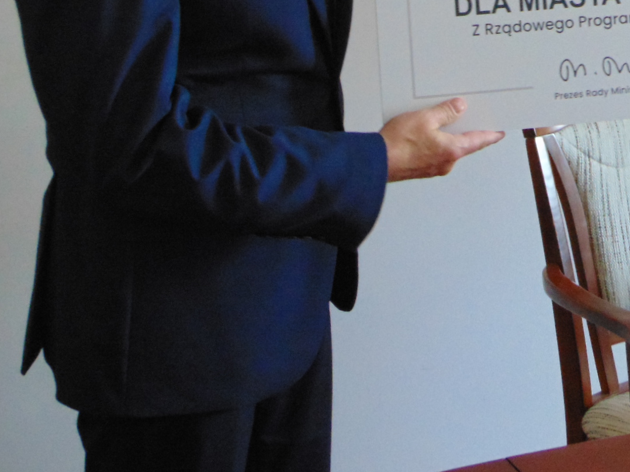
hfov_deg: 19.1
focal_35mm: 101
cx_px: 574
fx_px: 1838
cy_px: -91
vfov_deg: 14.2
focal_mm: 7.6
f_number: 3.3
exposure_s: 1/30
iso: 320
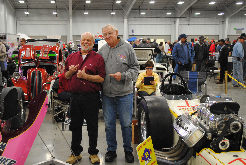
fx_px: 328
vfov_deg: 28.2
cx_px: 123
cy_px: 82
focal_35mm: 48
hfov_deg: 41.1
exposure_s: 1/25
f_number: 4.8
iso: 400
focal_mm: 32
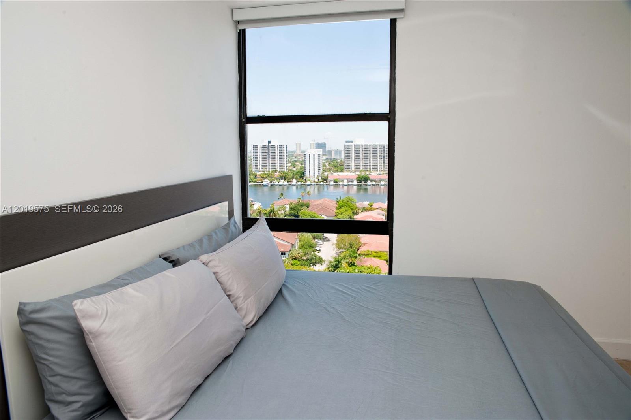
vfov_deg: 53.0
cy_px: 210
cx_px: 316
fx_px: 420
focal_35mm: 24
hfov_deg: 73.8
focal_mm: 24
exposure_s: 1/160
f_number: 11
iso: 320
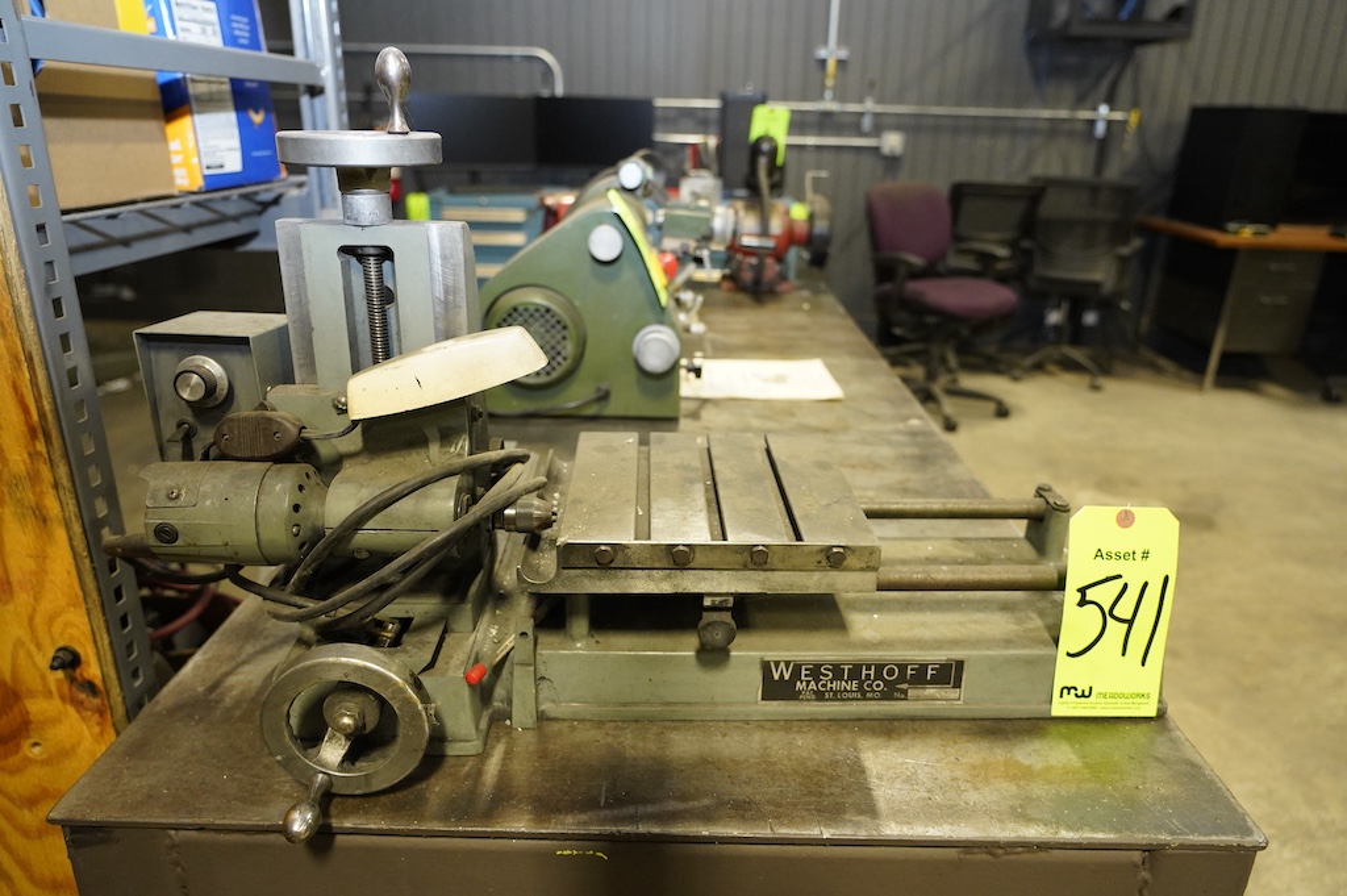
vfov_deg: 53.1
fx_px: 897
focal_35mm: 24
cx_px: 674
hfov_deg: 73.8
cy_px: 448
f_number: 4
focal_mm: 24
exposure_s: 1/160
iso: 5000
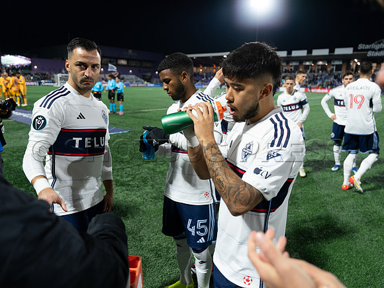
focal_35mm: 26
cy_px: 144
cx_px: 192
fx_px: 288
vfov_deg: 53.1
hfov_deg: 67.4
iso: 1000
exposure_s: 1/250
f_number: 2.8
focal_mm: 24
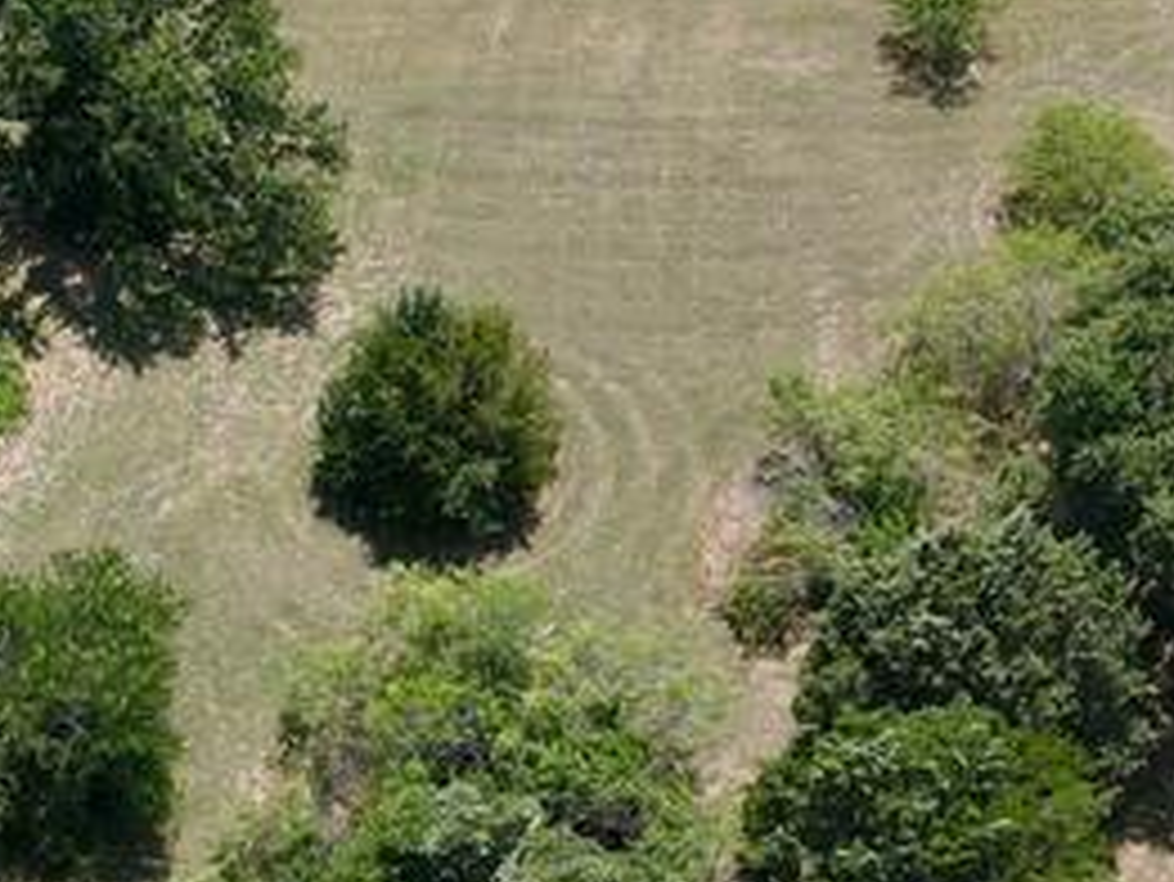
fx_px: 3189
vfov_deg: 15.7
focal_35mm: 94
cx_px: 549
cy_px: 266
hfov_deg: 20.9
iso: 100
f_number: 2.8
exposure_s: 1/640
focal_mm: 4.5
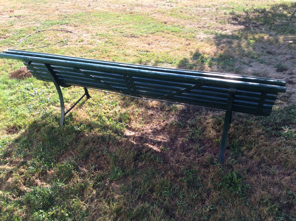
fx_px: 273
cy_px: 110
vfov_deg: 44.1
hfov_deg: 56.9
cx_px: 148
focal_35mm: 32
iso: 32
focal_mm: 3.3
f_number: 2.4
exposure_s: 1/290
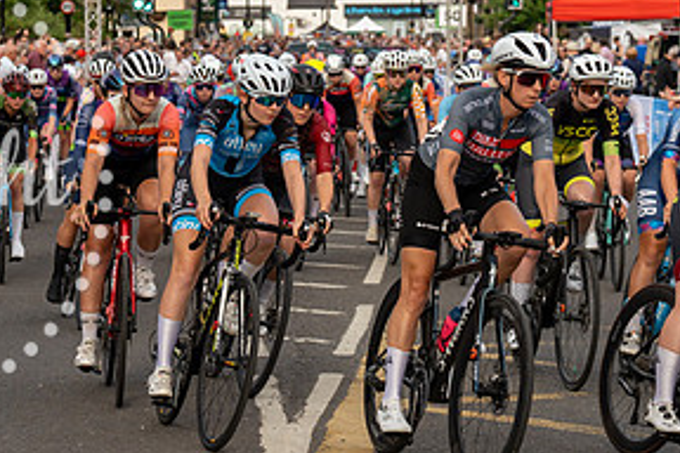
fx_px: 2663
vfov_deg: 9.7
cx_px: 257
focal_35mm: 141
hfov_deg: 14.5
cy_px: 60
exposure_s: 1/1250
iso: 500
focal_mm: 70
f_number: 5
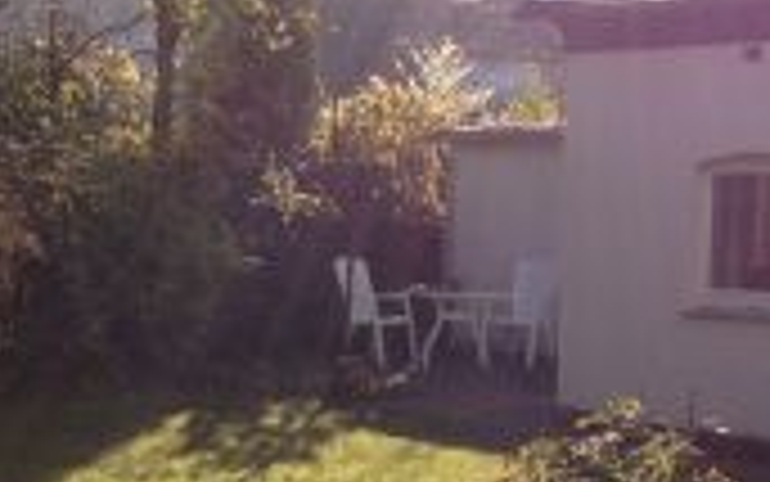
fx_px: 1826
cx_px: 243
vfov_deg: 15.0
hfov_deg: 23.7
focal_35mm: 87
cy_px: 347
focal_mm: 4.28
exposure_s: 1/986
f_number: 2.4
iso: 64
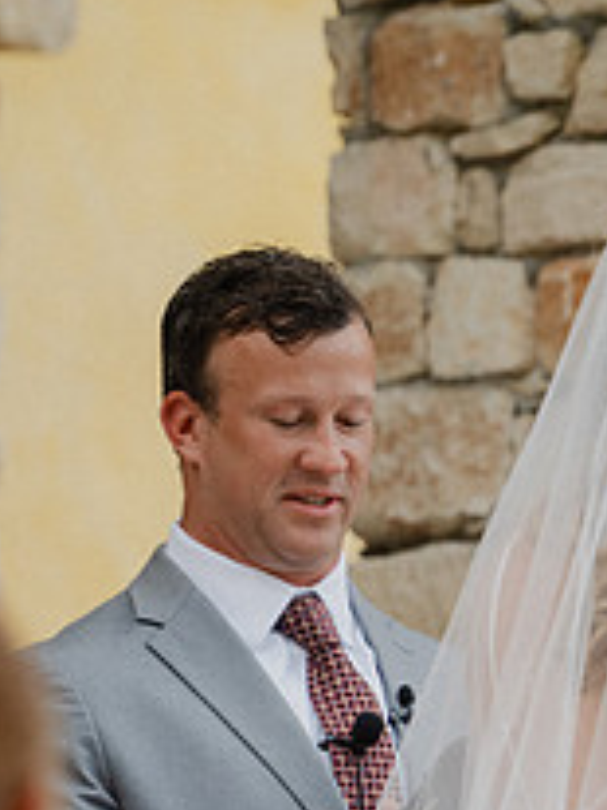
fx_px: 11655
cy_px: 742
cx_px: 1042
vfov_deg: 4.0
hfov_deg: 3.0
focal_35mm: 498
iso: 500
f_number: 2.8
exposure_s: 1/2000
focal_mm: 185
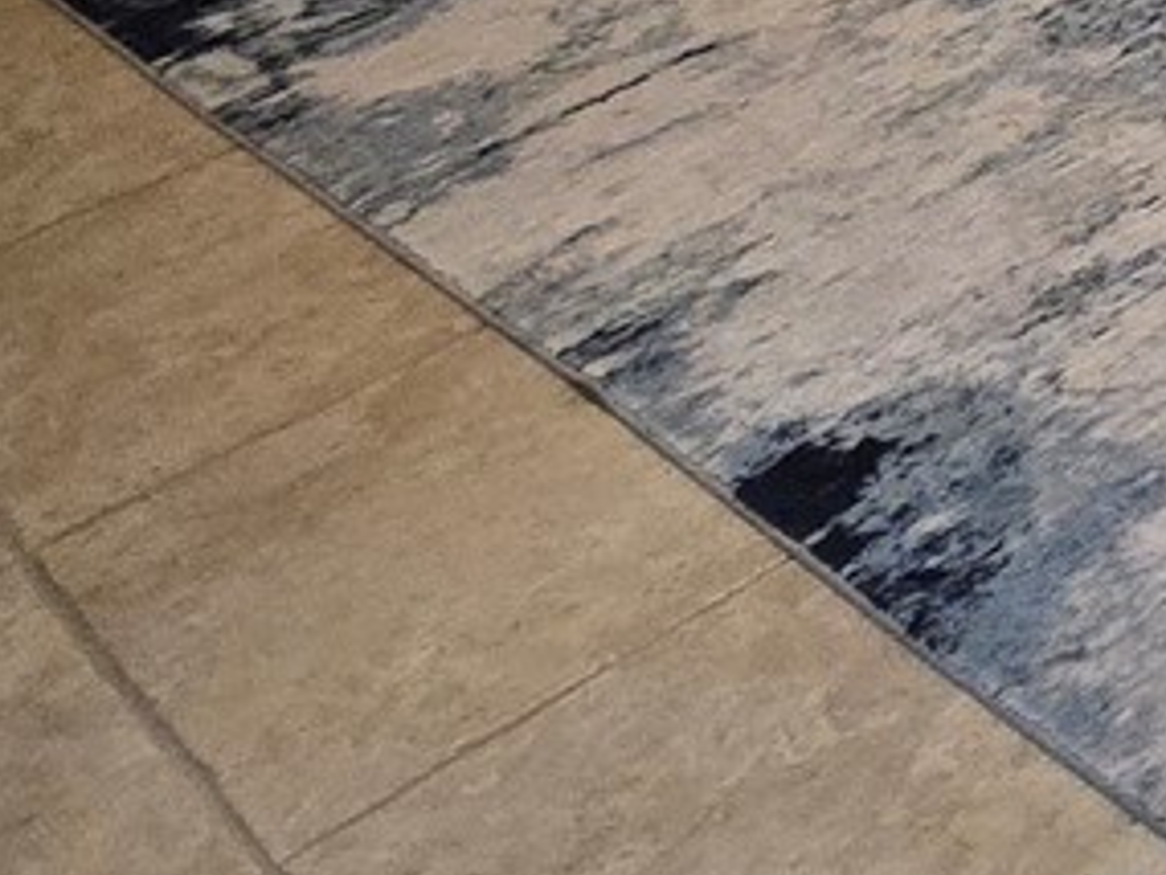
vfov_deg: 15.9
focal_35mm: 73
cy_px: -859
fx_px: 2460
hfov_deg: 16.1
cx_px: 2643
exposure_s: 1/60
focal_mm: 2.2
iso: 640
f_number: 2.2
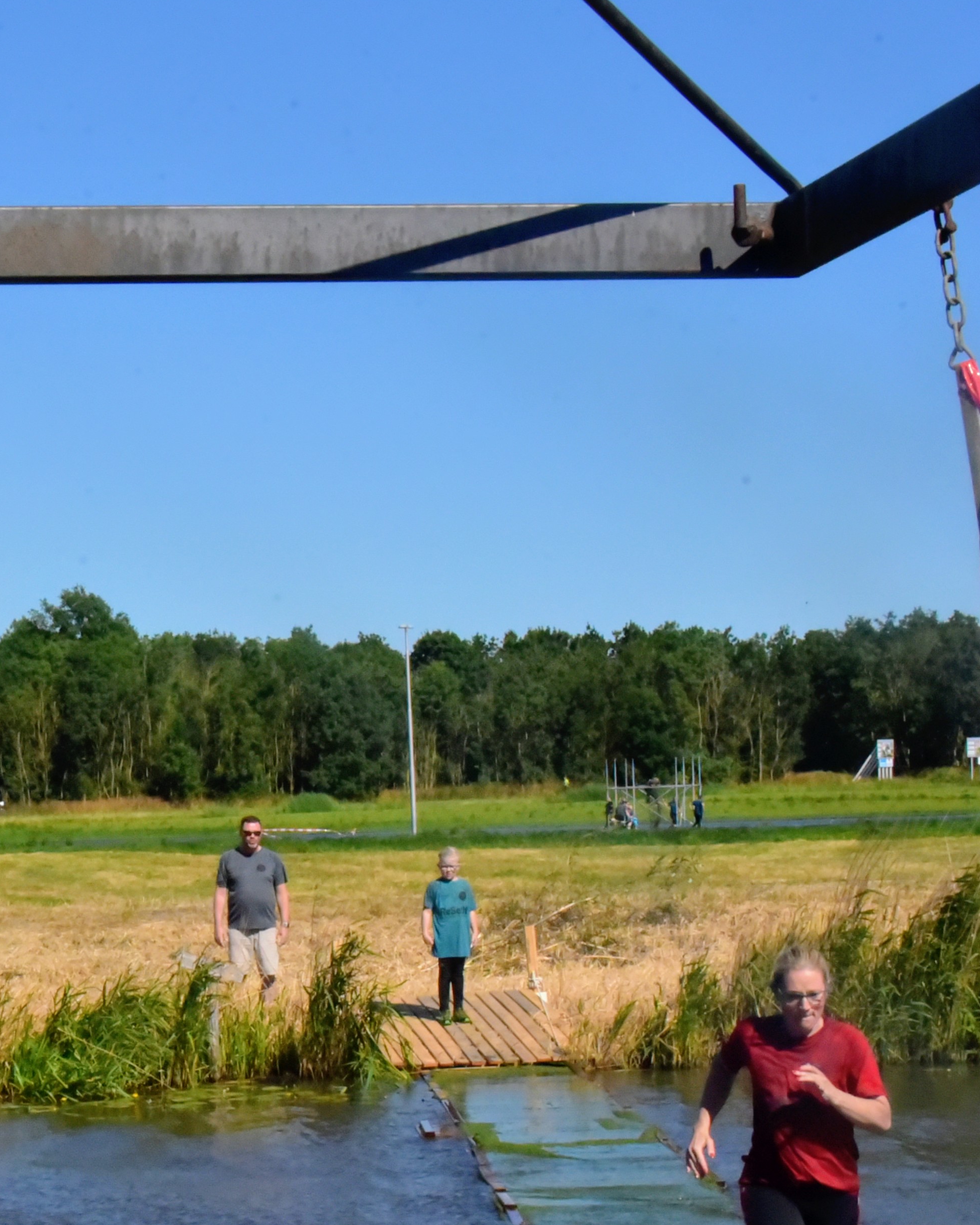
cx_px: 119
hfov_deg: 14.9
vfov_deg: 18.7
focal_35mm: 102
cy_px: 874
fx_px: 3699
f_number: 25
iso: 2500
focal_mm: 44
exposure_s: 1/2500
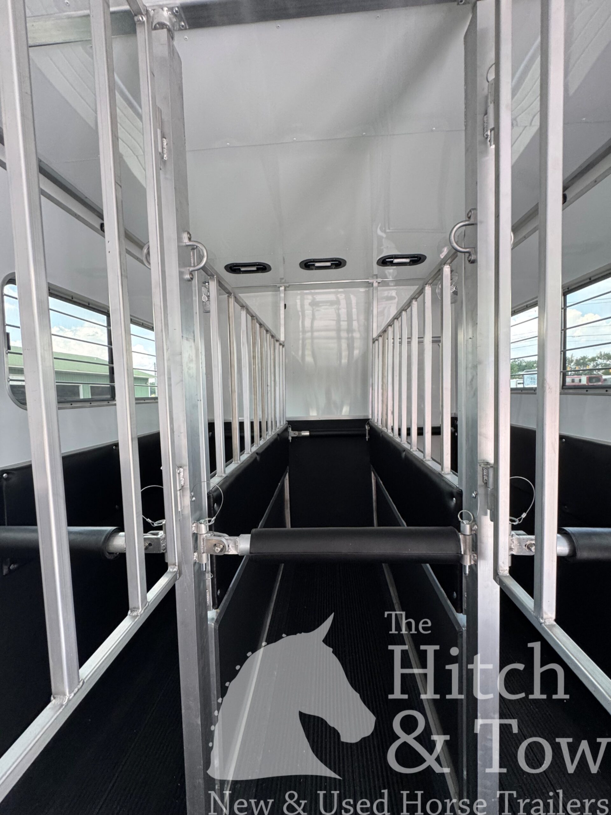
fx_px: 329
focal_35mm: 14
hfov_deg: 85.7
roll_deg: +0.3
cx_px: 306
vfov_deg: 102.1
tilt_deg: -4.4
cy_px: 408
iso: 200
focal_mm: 2.22
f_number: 2.2
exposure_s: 1/99
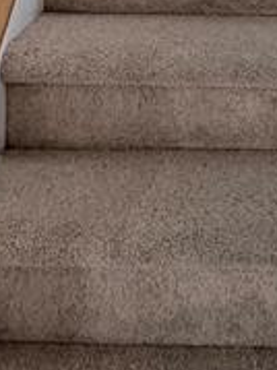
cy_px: -176
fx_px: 641
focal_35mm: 60
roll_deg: -0.3
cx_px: 240
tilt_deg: -1.3
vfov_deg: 25.1
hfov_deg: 23.8
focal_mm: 2.22
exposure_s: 1/120
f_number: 2.2
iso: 320
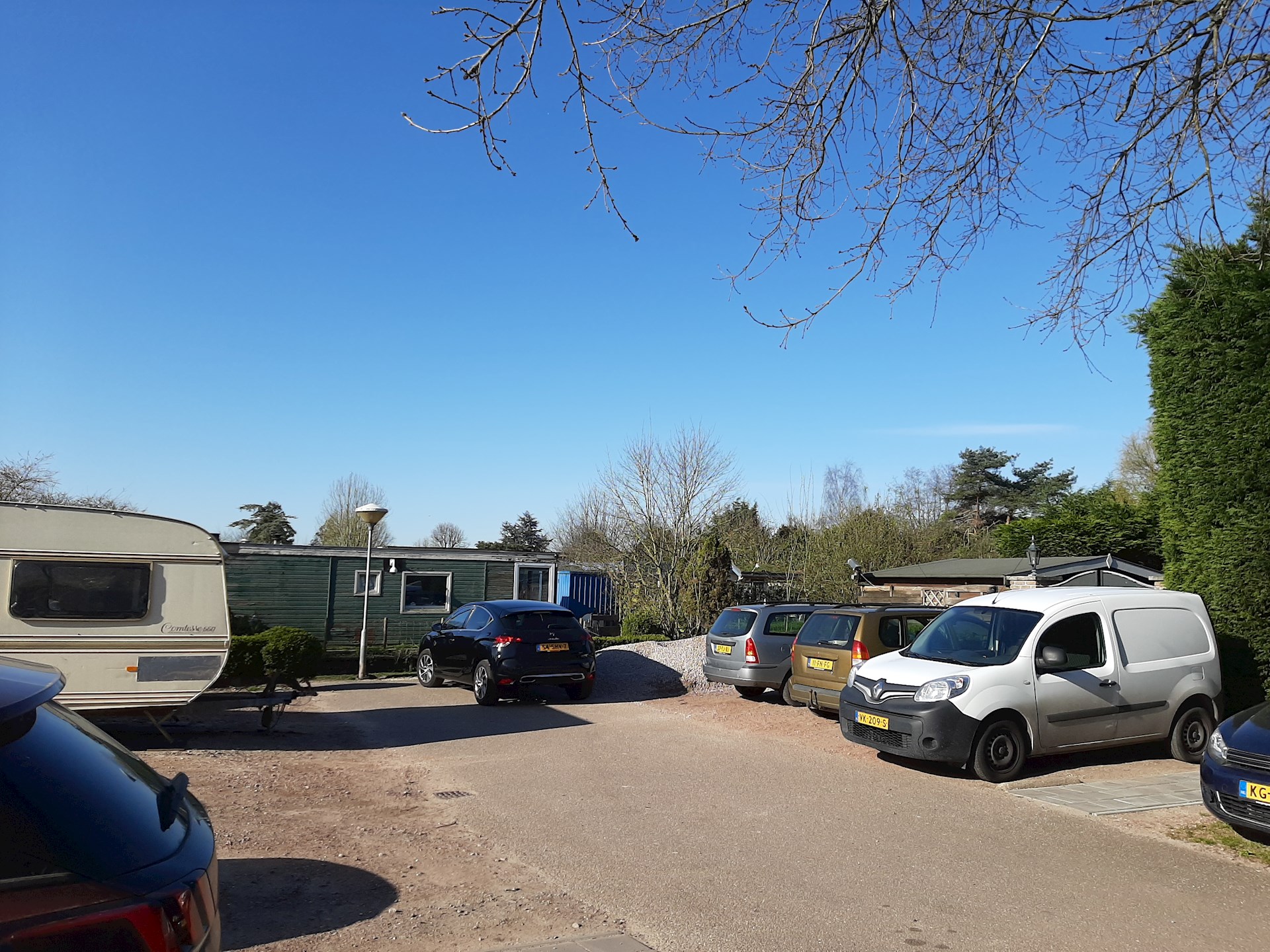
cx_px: 635
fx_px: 954
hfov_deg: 67.3
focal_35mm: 26
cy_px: 476
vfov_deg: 53.1
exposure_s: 1/2688
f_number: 1.7
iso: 40
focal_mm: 3.93
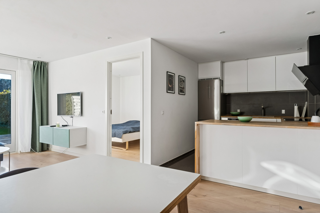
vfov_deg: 57.8
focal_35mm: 22
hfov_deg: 79.2
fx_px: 193
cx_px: 160
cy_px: 106
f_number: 8
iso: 200
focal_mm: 14.5
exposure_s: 1/60
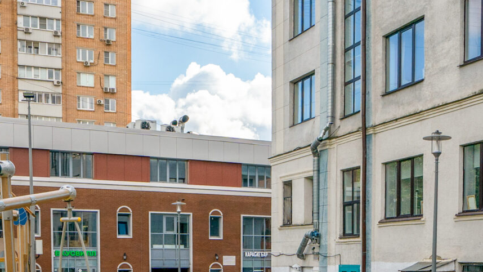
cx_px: 298
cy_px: 309
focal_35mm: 50
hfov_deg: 41.1
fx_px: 640
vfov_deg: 22.4
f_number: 6.3
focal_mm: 16
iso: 500
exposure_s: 1/1000
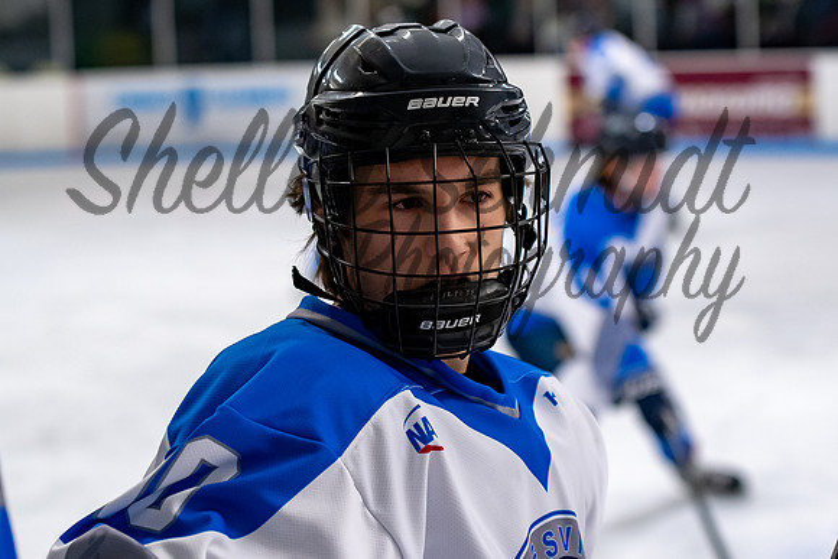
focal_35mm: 126
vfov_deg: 10.9
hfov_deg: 16.2
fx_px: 2938
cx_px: 426
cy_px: 253
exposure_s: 1/800
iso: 2000
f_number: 3.2
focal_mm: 75
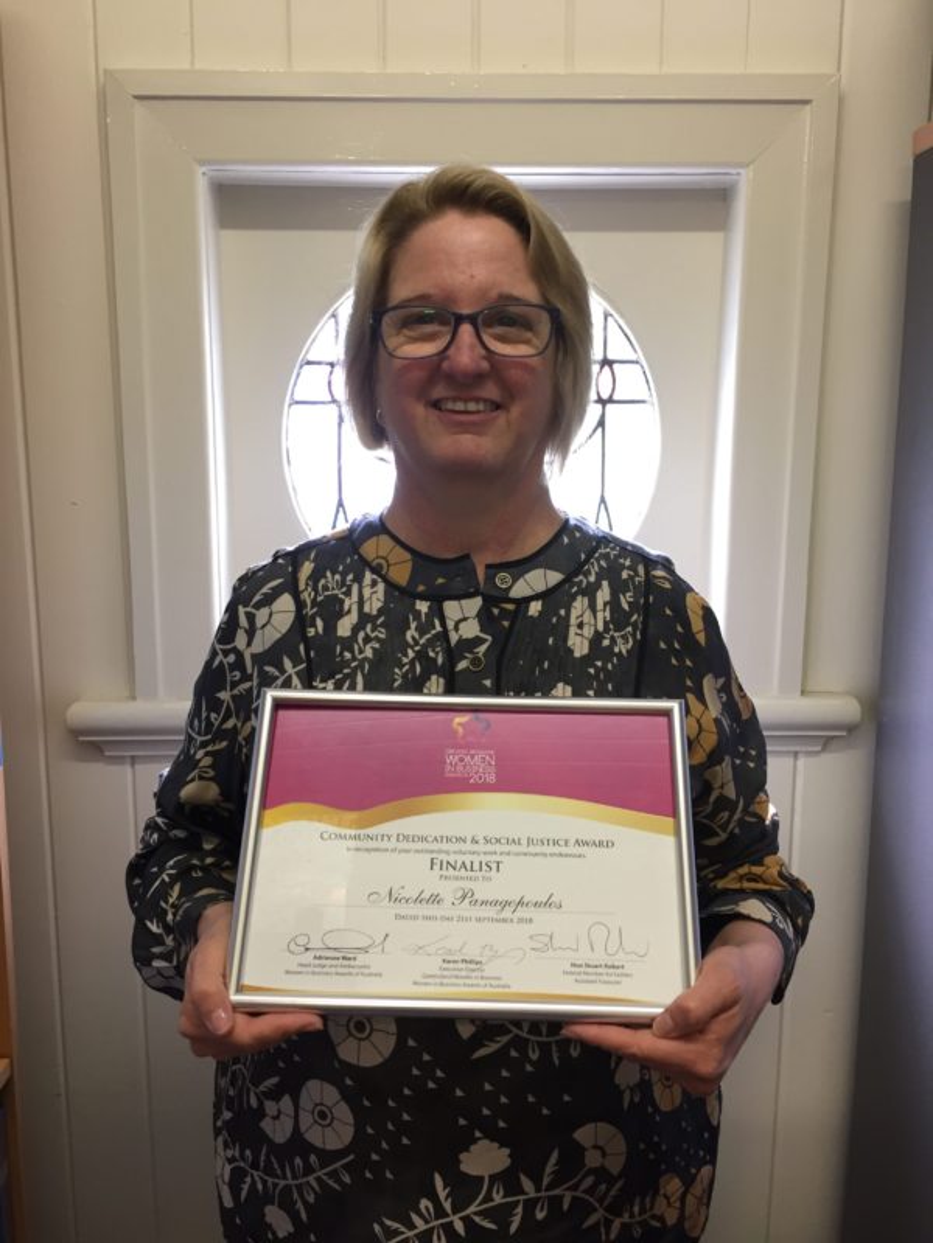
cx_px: 466
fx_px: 1042
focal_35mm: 29
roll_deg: -1.1
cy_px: 622
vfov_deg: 61.7
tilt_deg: -8.9
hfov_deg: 48.2
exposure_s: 1/33
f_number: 2.2
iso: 100
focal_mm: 4.15
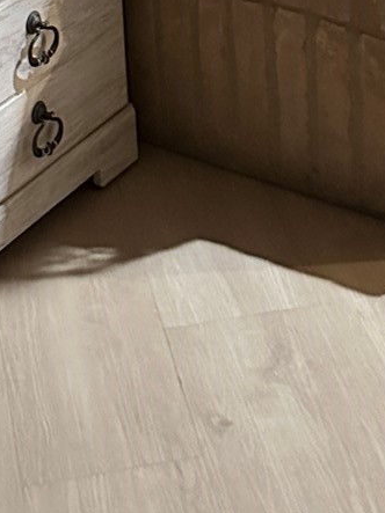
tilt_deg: -3.8
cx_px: 143
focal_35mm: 111
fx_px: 1647
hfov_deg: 13.3
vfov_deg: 14.1
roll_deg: +1.8
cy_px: -587
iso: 800
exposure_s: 1/30
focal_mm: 6.86
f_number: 1.78
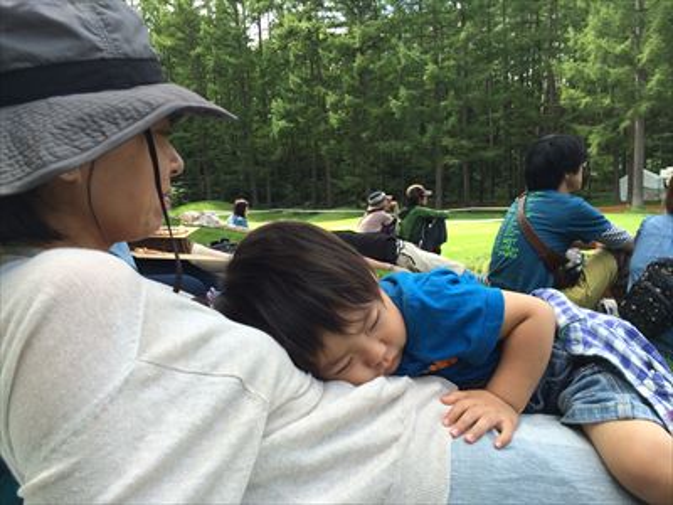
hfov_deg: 60.0
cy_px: 252
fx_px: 583
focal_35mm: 30
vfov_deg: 46.8
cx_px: 336
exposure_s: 1/427
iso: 32
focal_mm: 4.12
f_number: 2.2
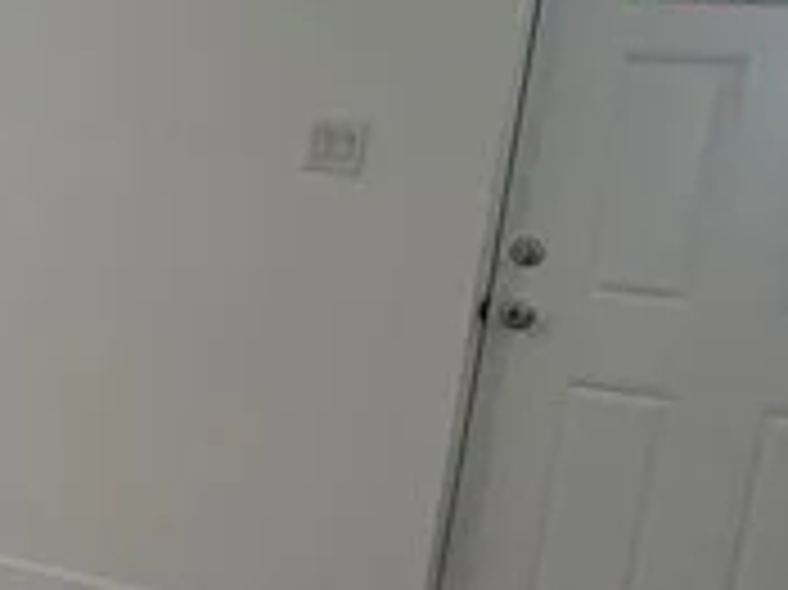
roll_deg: -3.0
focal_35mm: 82
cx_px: -603
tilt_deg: -9.3
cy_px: 338
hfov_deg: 18.8
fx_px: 1865
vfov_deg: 18.0
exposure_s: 1/120
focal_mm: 2.22
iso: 125
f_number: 2.2
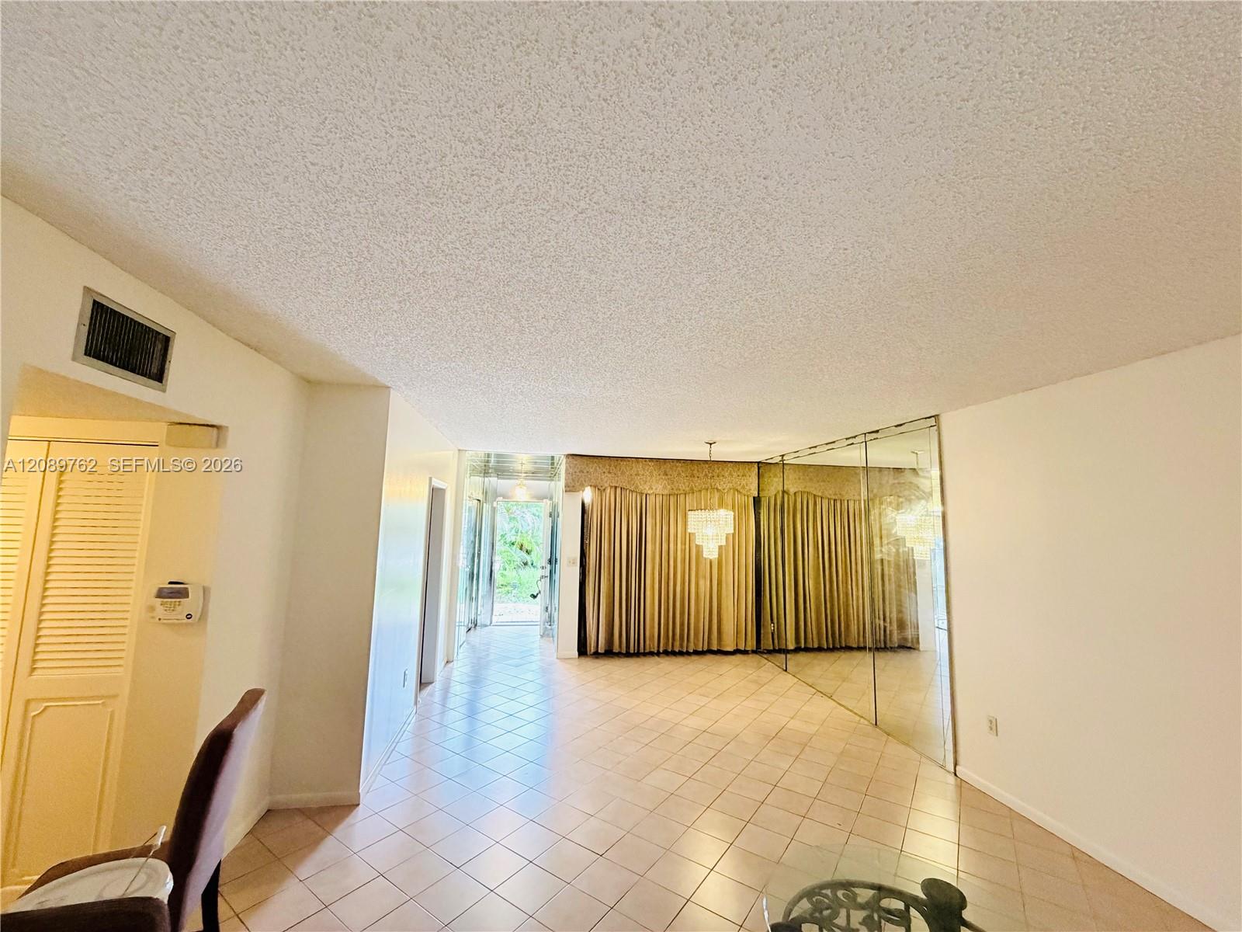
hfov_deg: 102.1
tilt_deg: +5.7
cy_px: 466
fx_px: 502
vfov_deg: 85.7
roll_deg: -0.6
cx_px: 621
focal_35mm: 14
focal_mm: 2.22
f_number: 2.2
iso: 500
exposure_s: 1/60
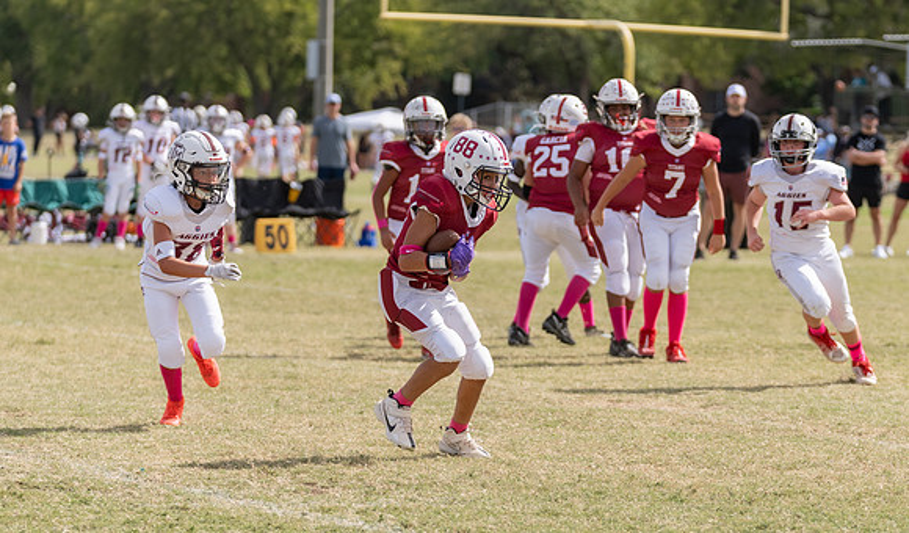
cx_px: 529
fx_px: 5360
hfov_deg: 9.7
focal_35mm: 220
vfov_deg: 5.7
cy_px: 335
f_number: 3.2
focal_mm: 123
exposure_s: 1/2000
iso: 125
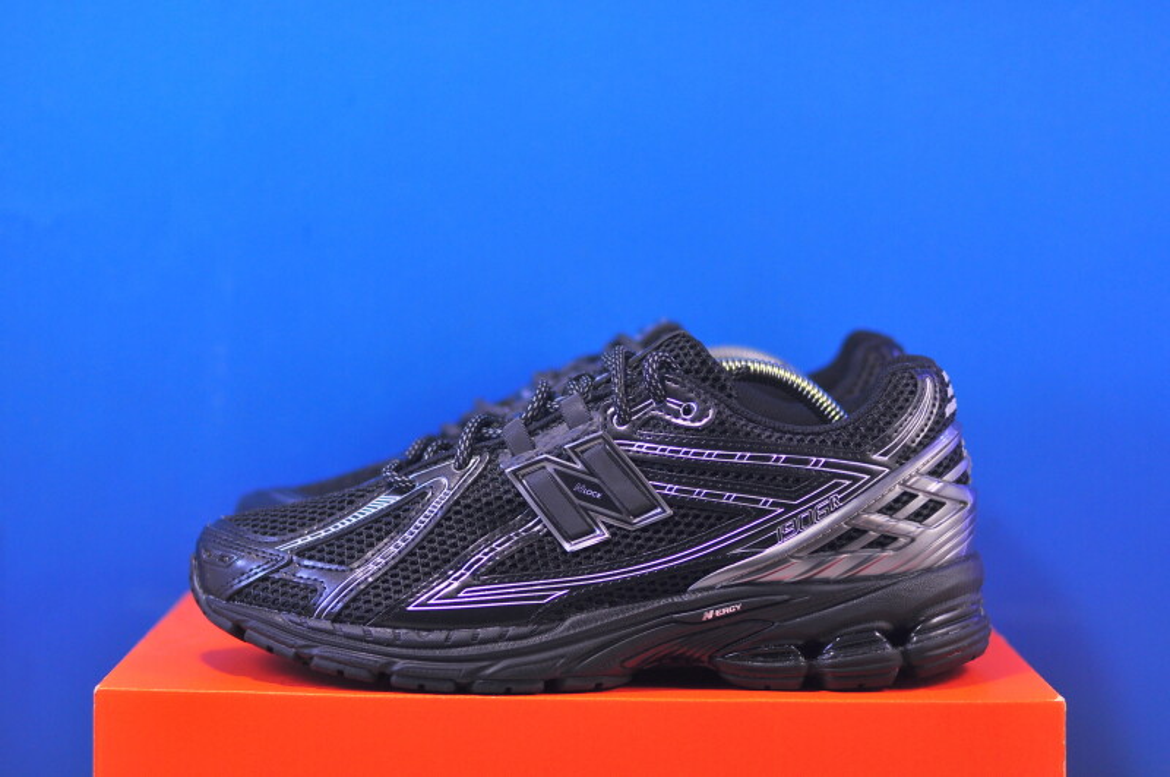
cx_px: 585
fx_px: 2434
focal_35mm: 75
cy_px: 388
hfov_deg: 27.0
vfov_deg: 18.1
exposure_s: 1/320
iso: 250
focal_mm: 50
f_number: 2.2
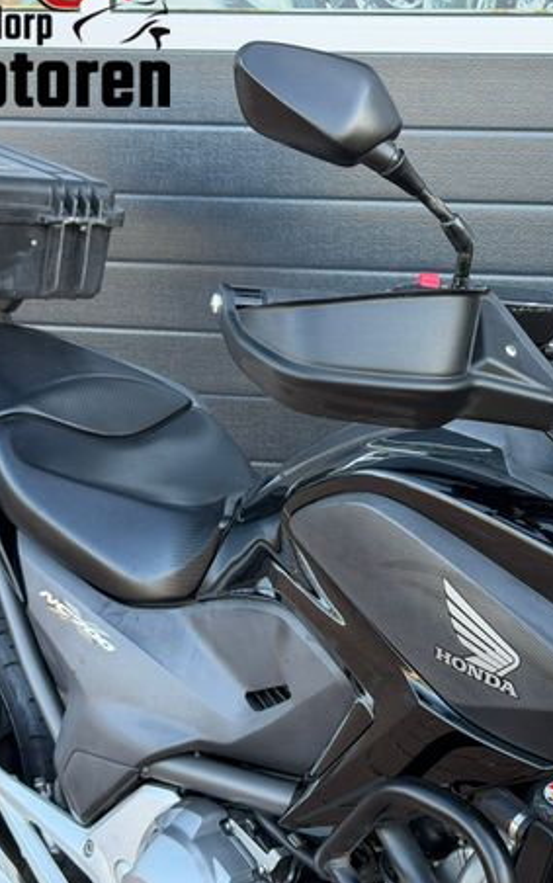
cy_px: 445
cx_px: 545
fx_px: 1734
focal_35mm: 72
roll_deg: +1.4
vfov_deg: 28.6
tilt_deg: -15.9
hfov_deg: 17.7
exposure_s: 1/175
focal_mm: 6.76
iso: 64
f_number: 1.78
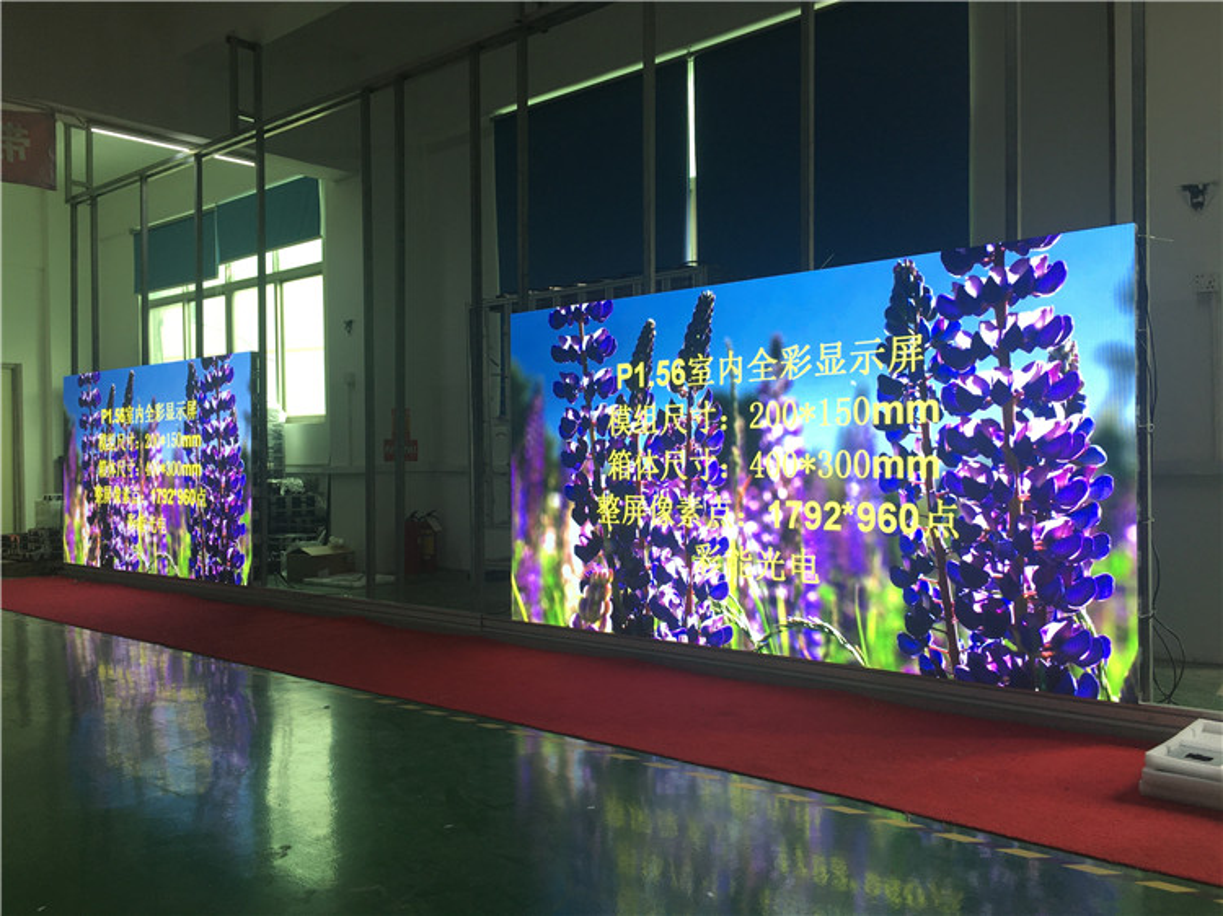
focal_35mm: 29
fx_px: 1024
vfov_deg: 48.2
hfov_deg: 61.7
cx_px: 612
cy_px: 458
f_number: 2.2
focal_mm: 4.15
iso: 25
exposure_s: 1/50
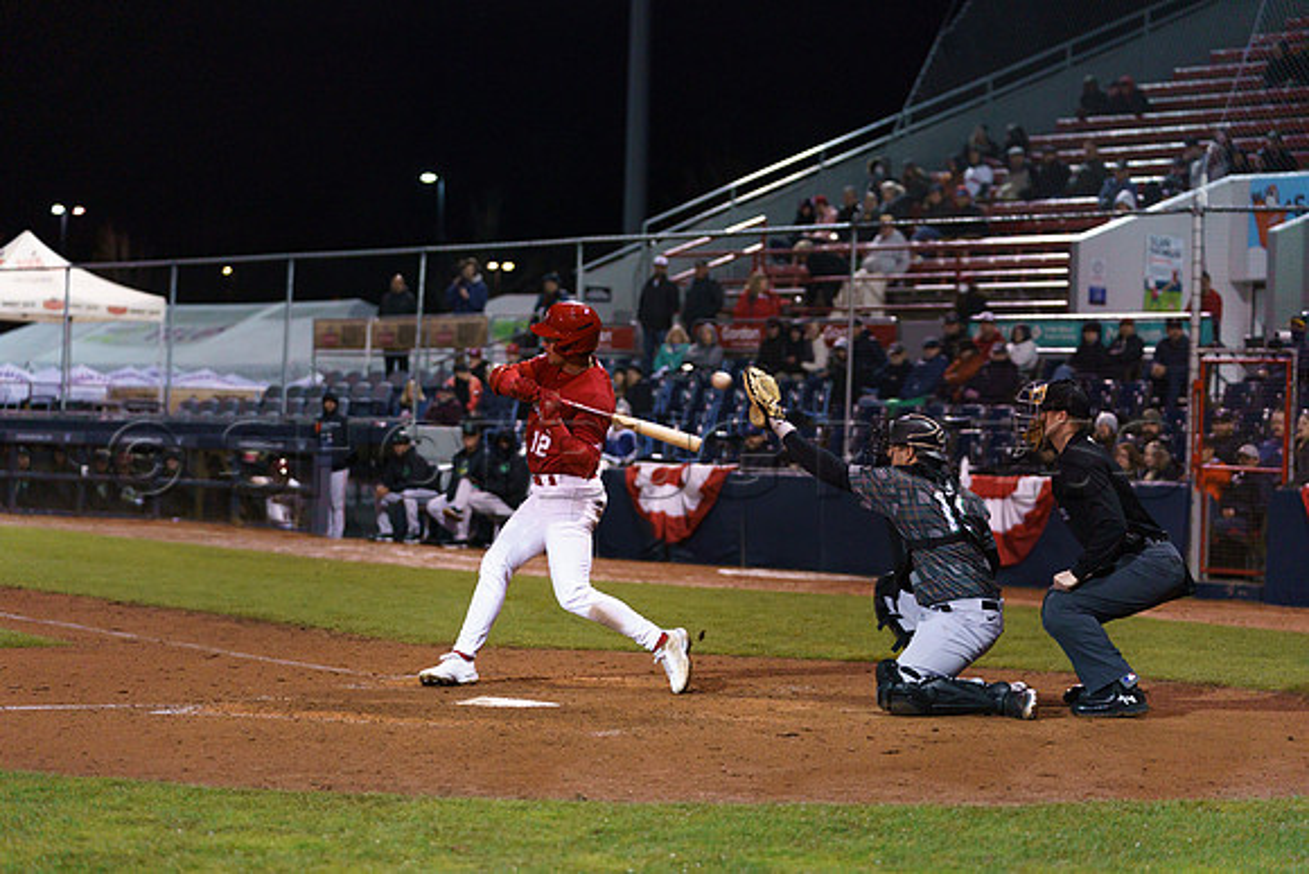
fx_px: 3564
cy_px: 437
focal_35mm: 98
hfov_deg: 20.8
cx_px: 654
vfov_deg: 14.0
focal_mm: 98
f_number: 2.8
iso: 2000
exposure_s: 1/1250
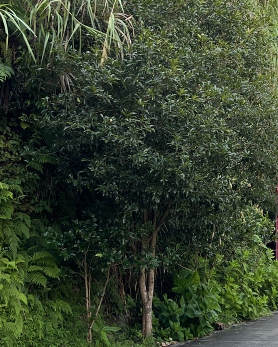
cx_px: 260
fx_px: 751
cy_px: -10
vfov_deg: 24.7
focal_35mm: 73
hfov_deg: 20.5
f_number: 1.6
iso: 40
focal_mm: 5.1
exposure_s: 1/200
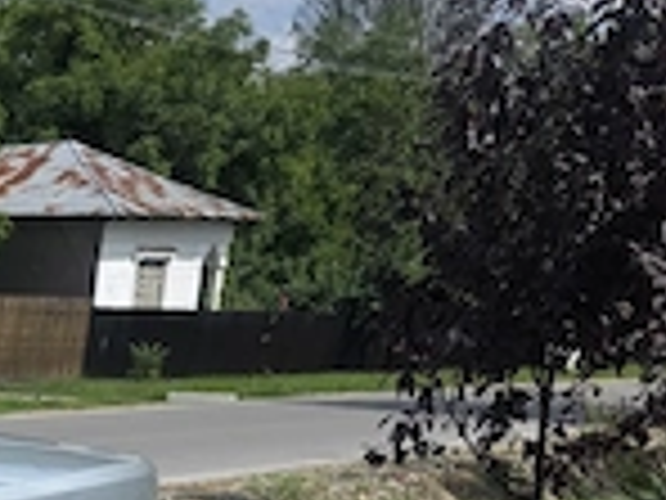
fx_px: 1789
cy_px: 766
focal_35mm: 93
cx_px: -621
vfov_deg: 14.7
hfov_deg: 16.6
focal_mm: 6.3
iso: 80
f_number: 1.7
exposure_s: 1/7333
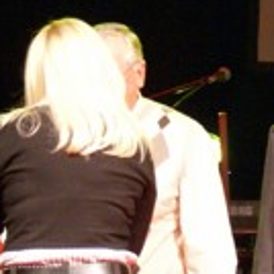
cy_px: -25
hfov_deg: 4.4
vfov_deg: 4.4
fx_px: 3591
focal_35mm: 401
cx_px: 333
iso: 800
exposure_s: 1/25
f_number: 5.6
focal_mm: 60
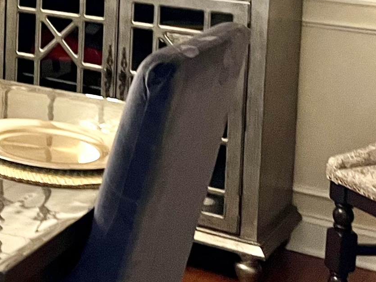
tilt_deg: -4.1
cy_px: -72
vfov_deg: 14.8
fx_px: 1043
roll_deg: -0.4
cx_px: -283
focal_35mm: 96
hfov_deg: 17.1
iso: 400
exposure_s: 1/60
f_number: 1.5
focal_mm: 5.7
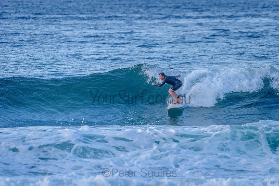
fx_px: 4751
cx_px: 171
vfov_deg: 2.2
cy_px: 95
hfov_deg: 3.4
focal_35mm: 613
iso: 400
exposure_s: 1/1250
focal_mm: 500
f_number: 5.6
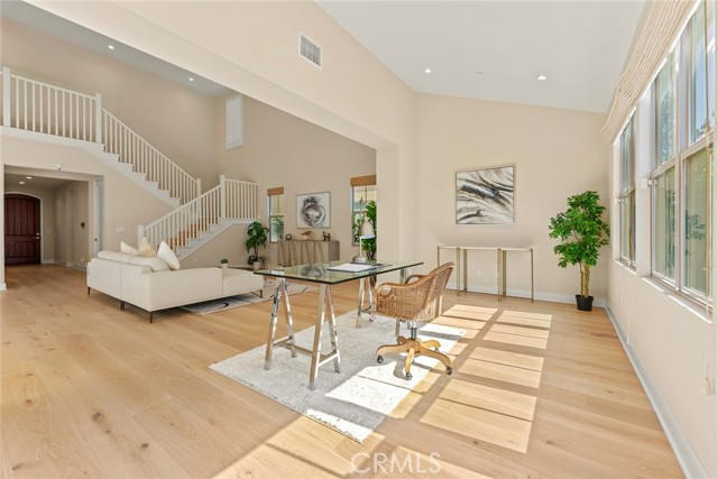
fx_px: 279
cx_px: 359
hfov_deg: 104.2
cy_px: 240
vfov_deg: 81.2
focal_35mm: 14
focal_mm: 14
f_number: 6.3
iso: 320
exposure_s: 1/50
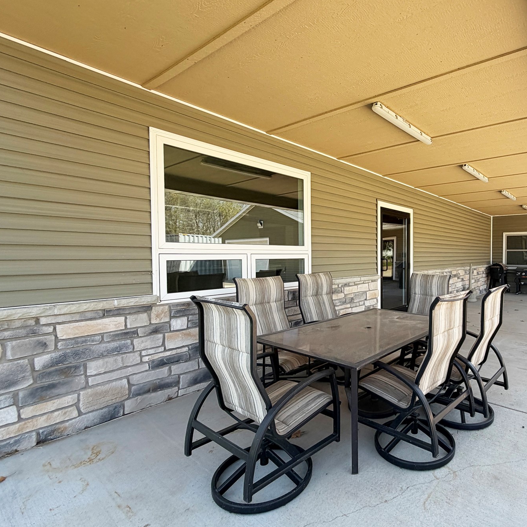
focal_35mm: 19
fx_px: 327
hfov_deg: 73.6
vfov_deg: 77.7
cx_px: 378
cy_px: 263
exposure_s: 1/233
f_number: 2.2
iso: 50
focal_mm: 2.22
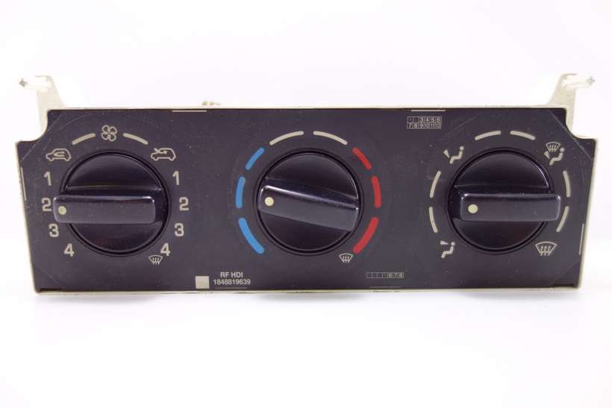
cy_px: 204
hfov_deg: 65.5
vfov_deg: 46.4
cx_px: 306
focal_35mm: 28
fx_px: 476
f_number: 1.8
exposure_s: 1/80
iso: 125
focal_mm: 10.4
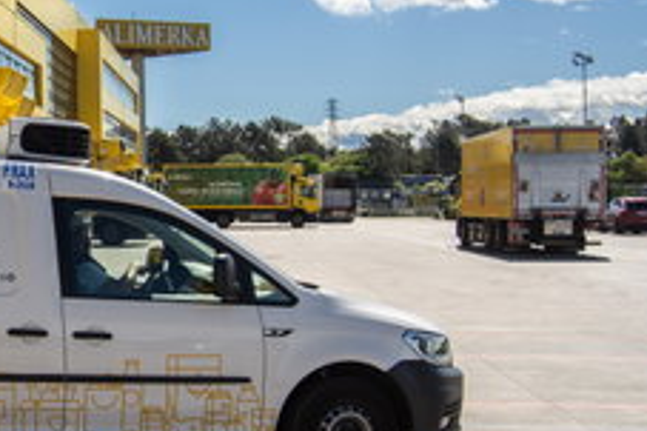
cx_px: 23
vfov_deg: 20.3
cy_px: 244
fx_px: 1203
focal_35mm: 67
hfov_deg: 28.5
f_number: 5
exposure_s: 1/1250
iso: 160
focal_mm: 22
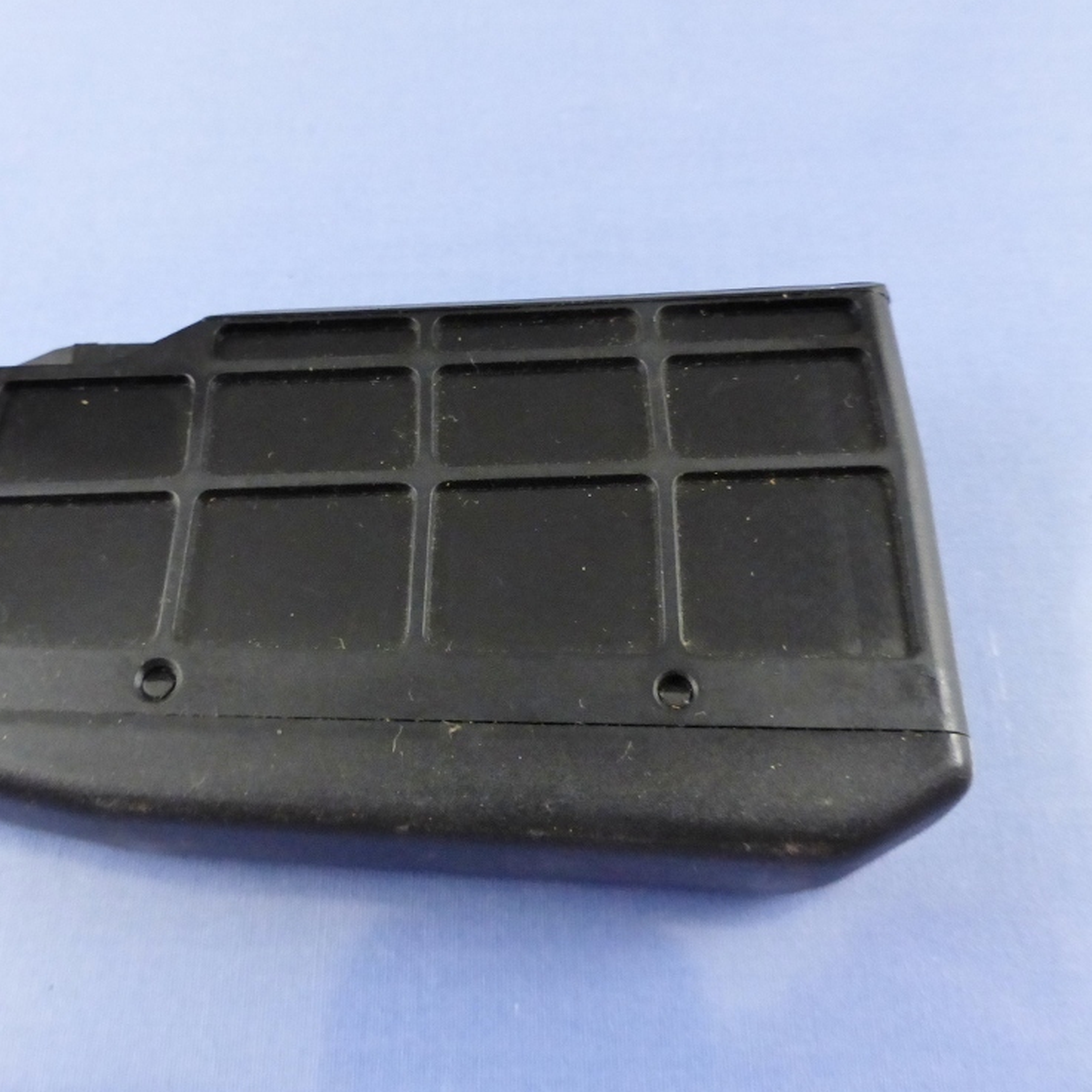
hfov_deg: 53.8
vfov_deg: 54.0
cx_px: 456
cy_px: 542
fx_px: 1071
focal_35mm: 30
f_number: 2.8
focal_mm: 4.5
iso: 640
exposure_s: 1/125
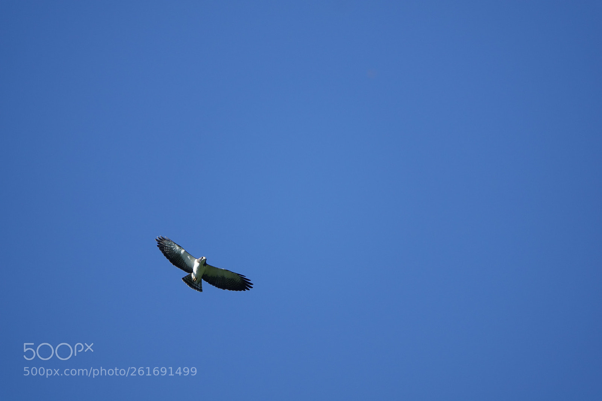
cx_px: 301
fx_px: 10031
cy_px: 200
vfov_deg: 2.3
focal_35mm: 600
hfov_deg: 3.4
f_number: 4
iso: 100
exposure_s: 1/500
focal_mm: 220
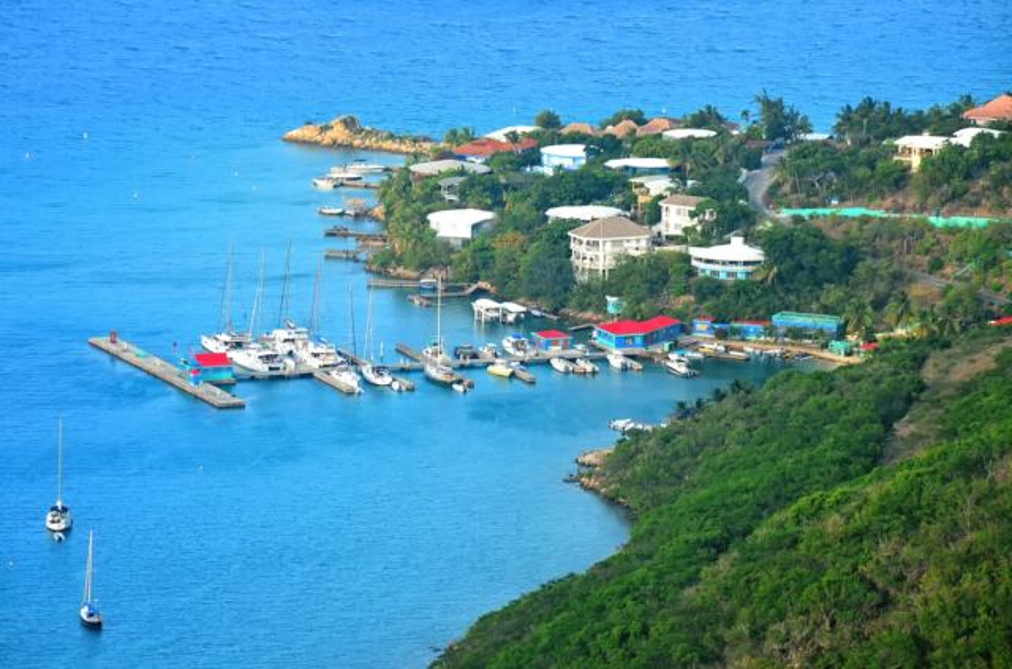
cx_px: 506
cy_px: 334
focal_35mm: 300
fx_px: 8410
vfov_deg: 4.6
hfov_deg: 6.9
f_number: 11
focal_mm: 200
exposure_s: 1/40
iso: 100
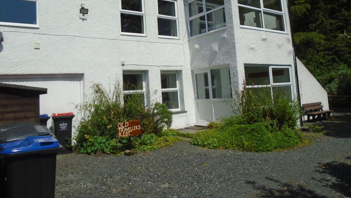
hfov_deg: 66.1
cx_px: 172
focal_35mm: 29
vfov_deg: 39.7
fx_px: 270
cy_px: 67
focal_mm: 4.6
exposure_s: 1/500
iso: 100
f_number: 8
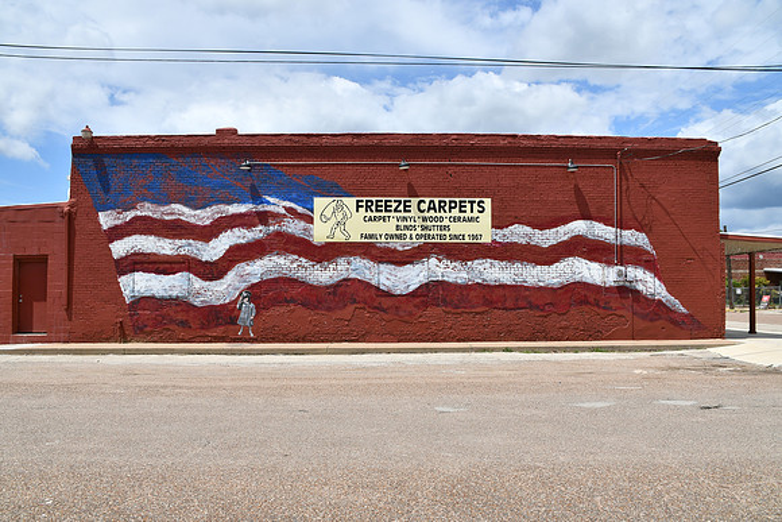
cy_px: 261
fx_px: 587
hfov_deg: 67.4
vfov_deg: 48.0
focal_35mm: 27
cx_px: 391
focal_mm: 18
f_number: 10
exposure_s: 1/400
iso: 100
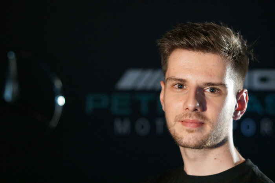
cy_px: 92
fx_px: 573
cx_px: 138
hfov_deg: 27.0
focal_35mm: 75
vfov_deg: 18.2
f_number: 2.2
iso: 6400
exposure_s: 1/80
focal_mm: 50
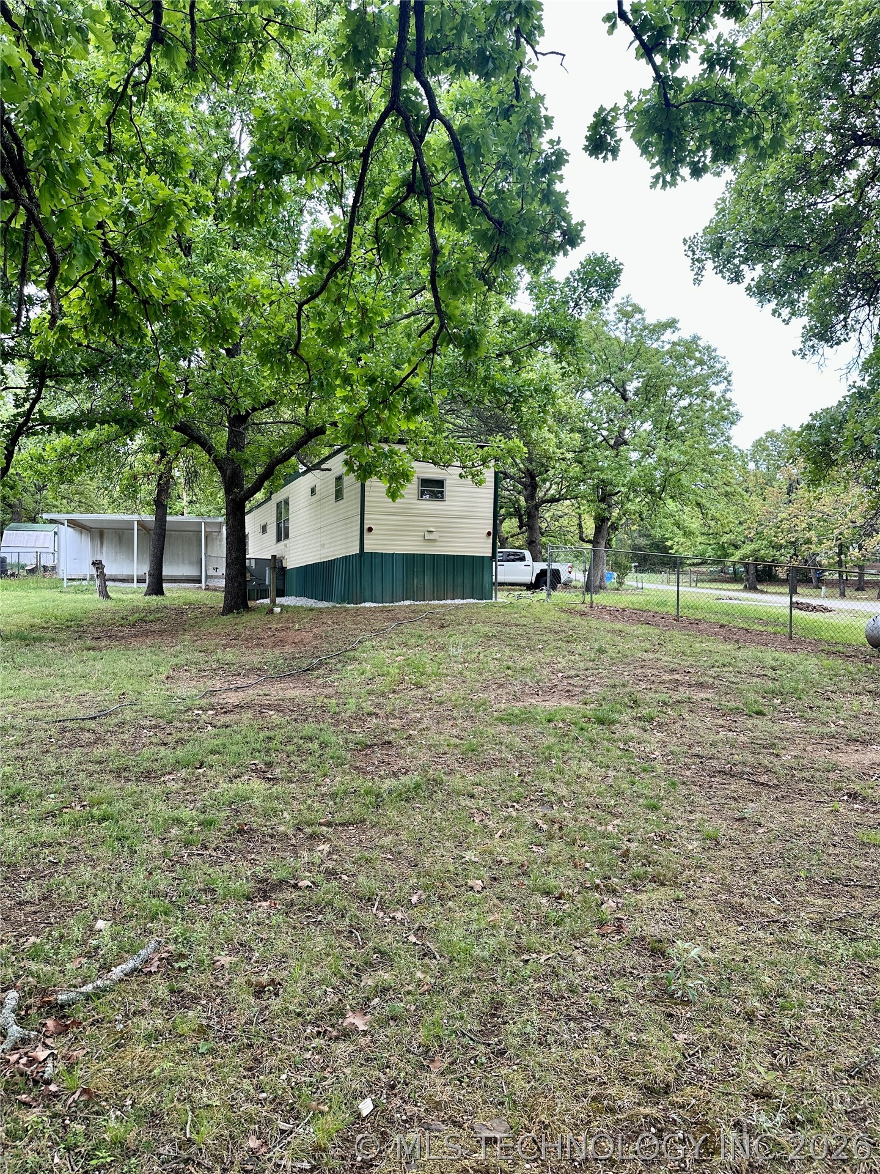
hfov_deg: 56.8
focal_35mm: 24
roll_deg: -0.9
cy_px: 587
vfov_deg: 71.6
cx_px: 440
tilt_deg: +2.2
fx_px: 813
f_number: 1.78
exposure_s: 1/278
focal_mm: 6.86
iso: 80
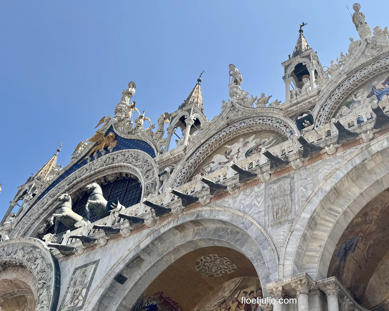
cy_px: 167
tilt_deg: +45.9
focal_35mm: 37
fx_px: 426
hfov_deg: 48.0
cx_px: 269
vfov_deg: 40.1
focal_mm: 6.76
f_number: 1.78
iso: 80
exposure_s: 1/4608
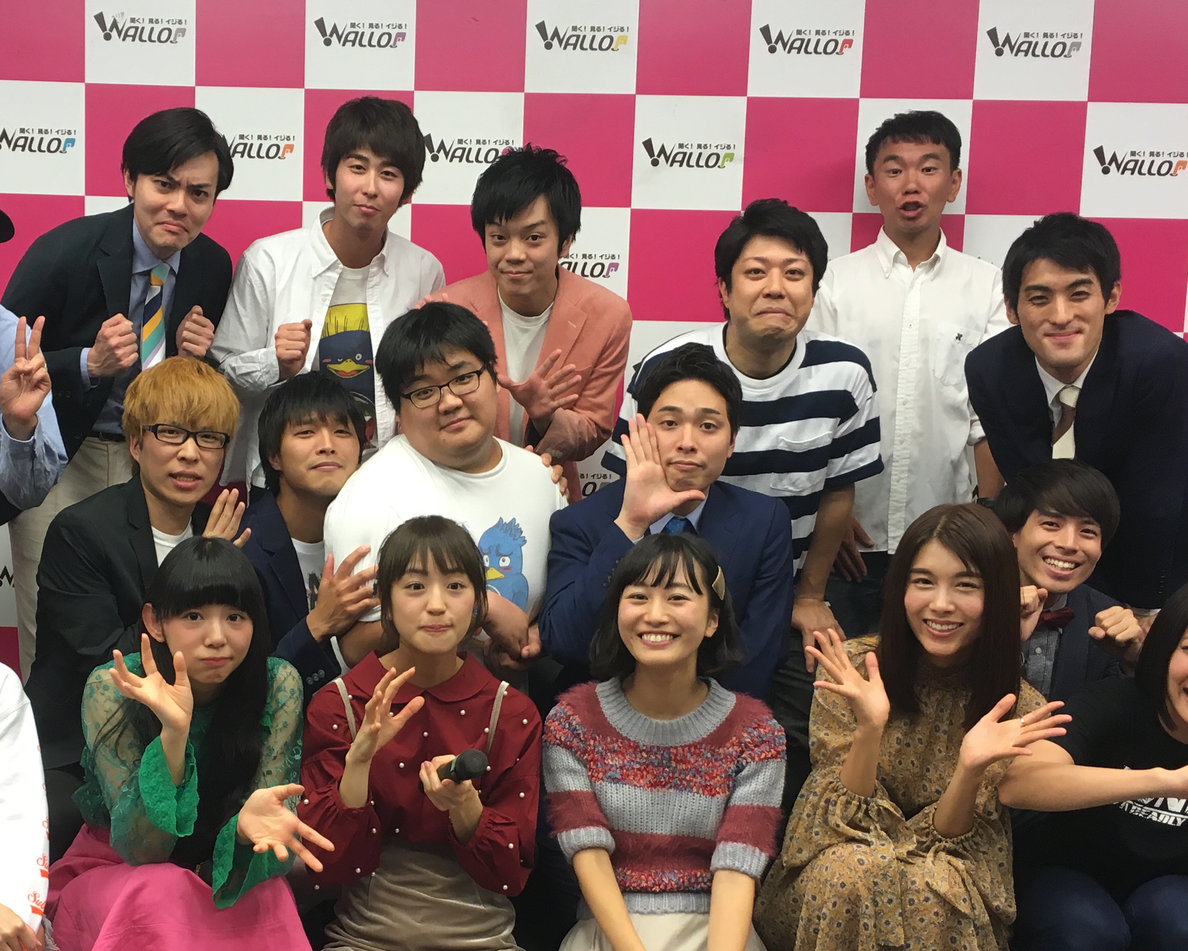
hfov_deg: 37.7
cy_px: 595
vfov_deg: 30.7
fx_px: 1723
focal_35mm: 49
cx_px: 417
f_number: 2.2
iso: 32
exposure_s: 1/40
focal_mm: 4.15
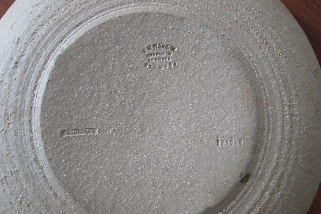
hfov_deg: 43.6
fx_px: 401
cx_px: 160
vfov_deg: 29.9
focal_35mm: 45
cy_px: 107
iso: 400
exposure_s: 1/125
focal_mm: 30
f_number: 5.6
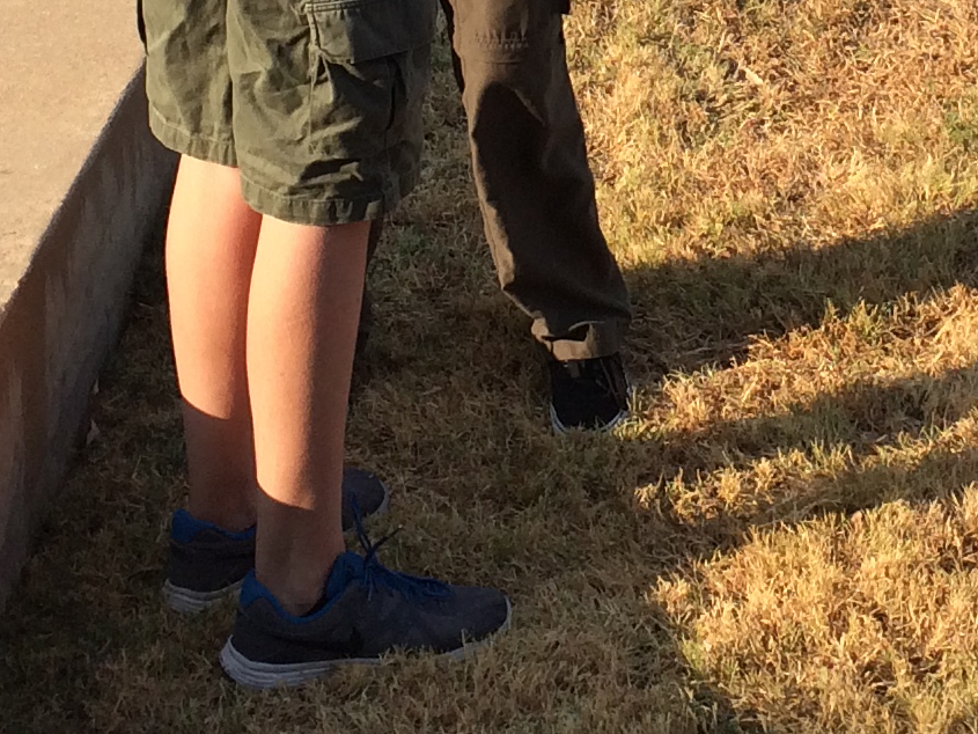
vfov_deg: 12.7
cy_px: -288
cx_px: 782
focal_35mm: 112
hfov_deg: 17.4
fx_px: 3165
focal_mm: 4.15
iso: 32
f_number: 2.2
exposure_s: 1/1172
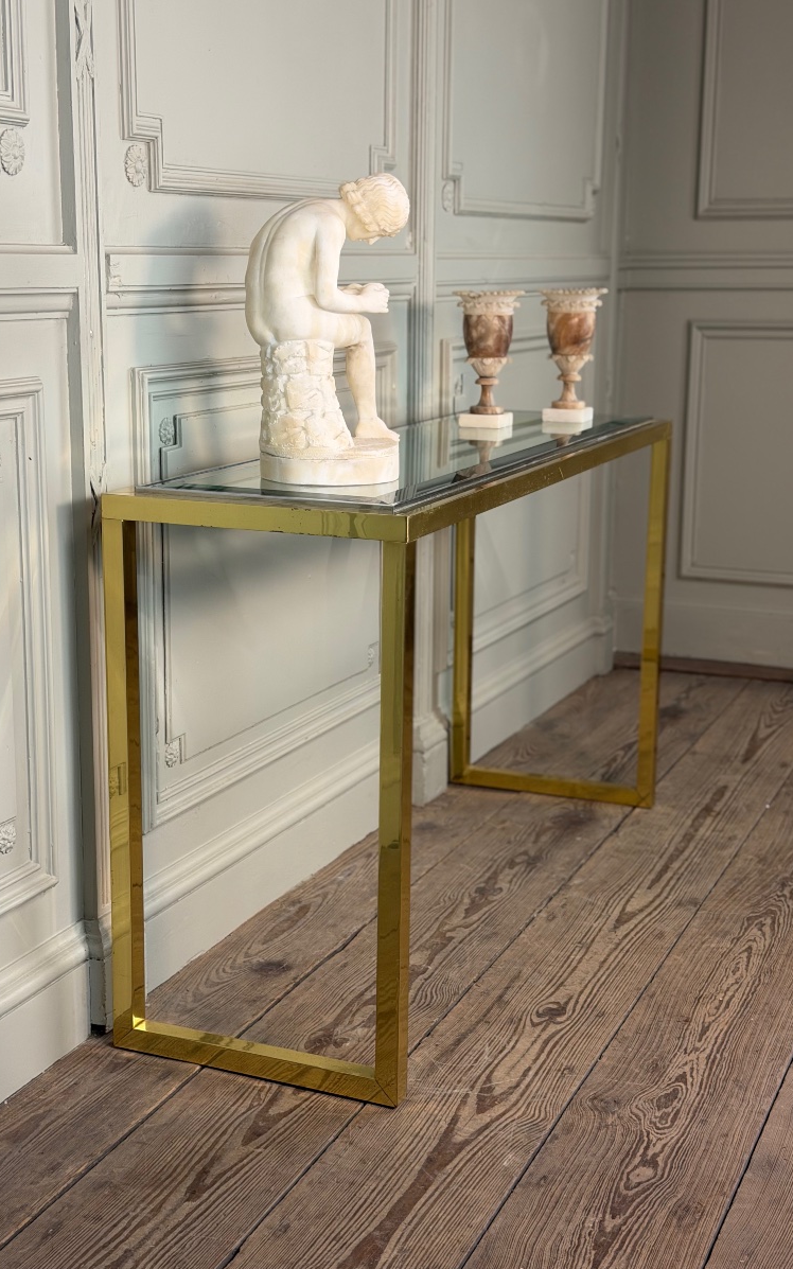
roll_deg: -0.2
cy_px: 635
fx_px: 1764
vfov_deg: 39.6
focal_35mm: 51
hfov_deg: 25.3
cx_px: 398
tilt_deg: -12.4
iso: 100
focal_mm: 6.76
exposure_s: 1/50
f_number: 1.78
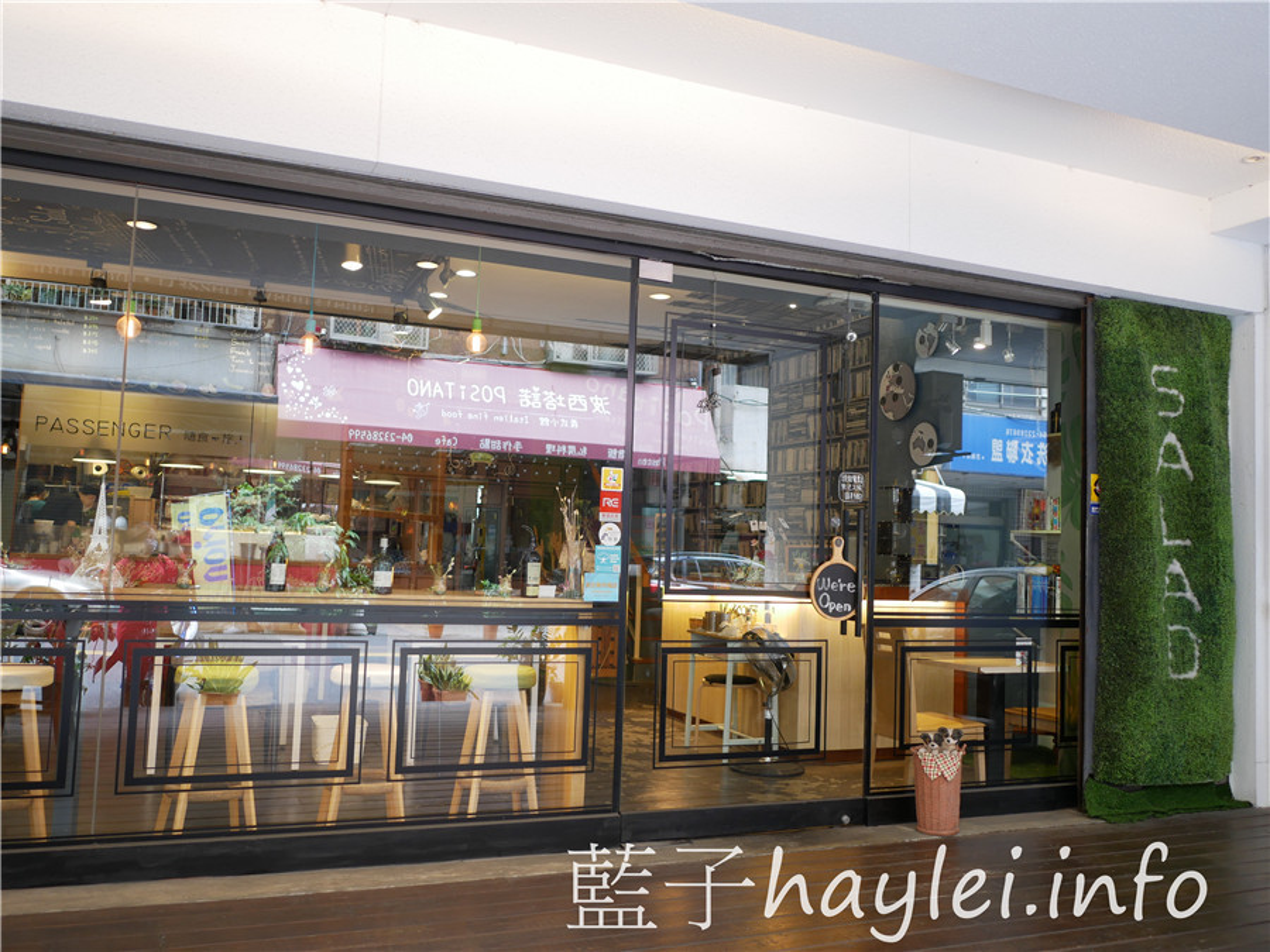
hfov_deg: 60.0
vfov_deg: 46.8
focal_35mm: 30
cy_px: 476
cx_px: 635
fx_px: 1101
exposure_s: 1/60
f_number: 1.7
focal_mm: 15
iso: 250
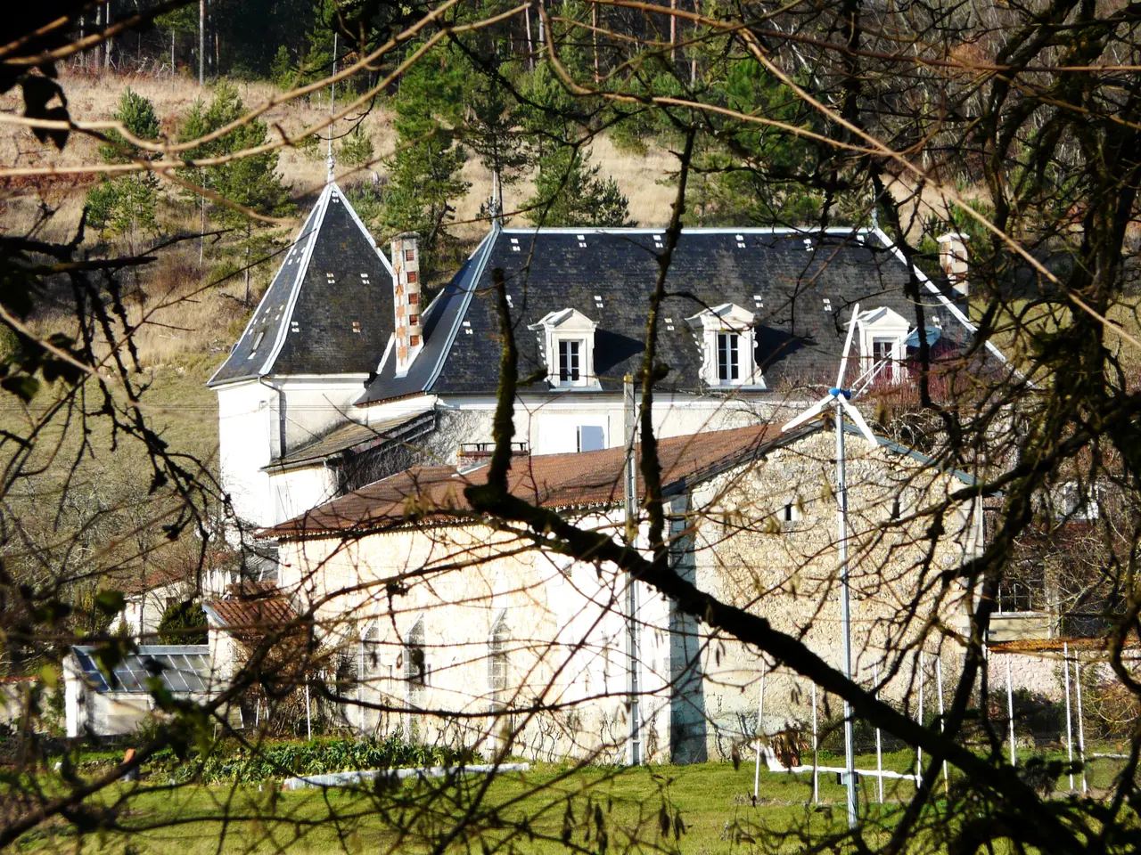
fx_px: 9229
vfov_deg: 5.3
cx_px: 570
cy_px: 428
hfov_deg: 7.1
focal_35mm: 280
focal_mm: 45.9
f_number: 5.6
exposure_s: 1/400
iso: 100
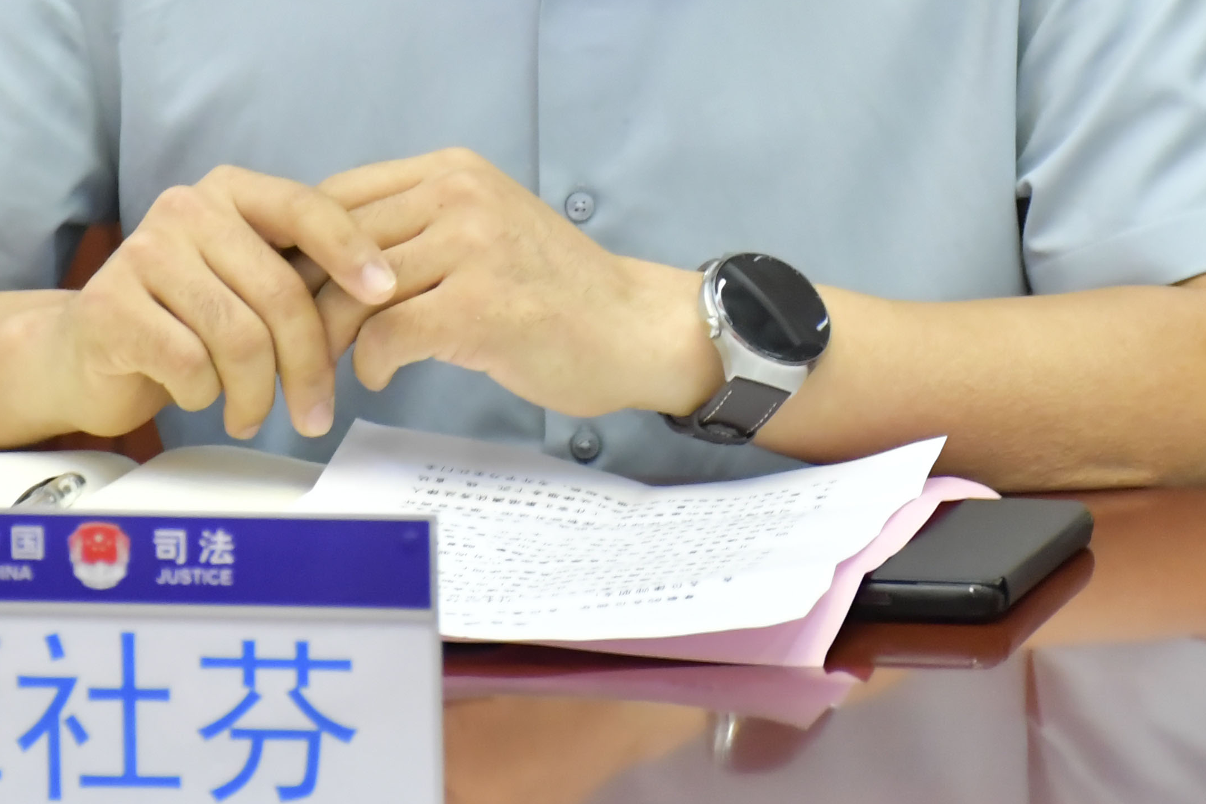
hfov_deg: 5.9
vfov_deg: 3.9
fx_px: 11657
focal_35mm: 348
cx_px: 587
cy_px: -114
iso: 3200
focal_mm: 90
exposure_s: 1/160
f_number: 5.3
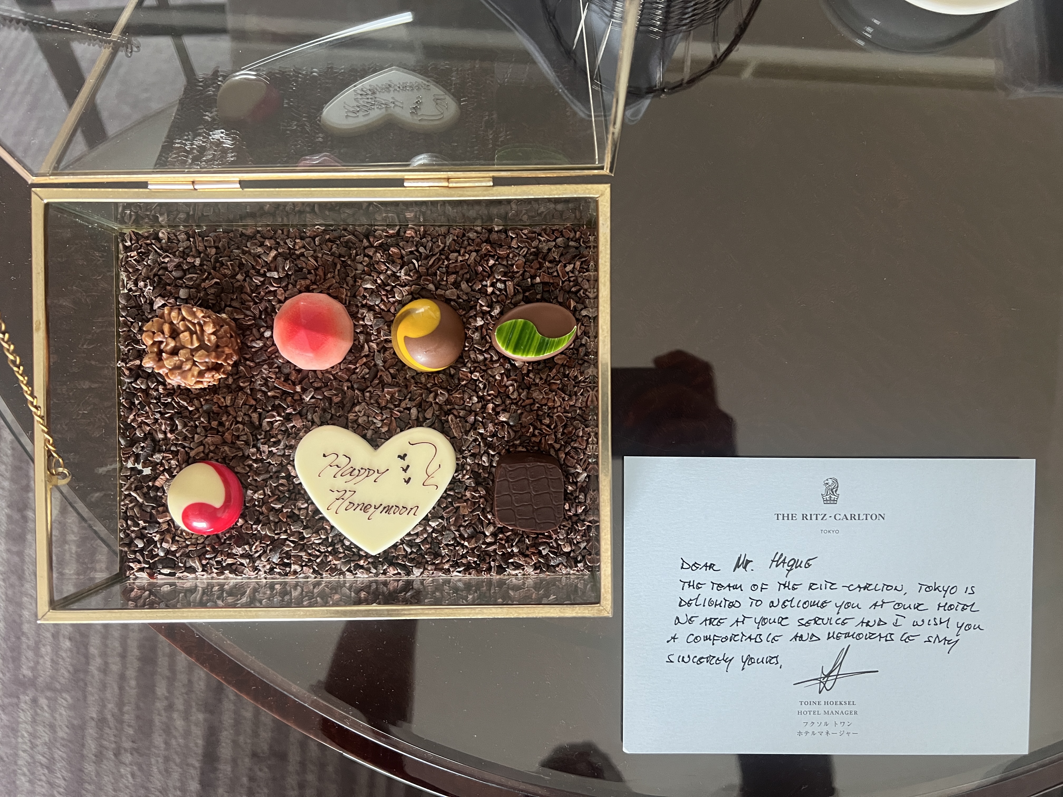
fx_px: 798
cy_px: 398
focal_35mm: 26
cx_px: 532
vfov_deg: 53.1
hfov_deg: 67.3
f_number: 1.5
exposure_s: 1/60
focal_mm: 5.7
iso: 250
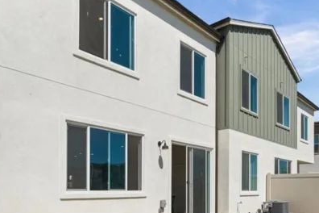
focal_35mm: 34
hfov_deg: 55.6
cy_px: 180
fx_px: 301
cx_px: 136
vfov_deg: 37.1
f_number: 9
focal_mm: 16
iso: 100
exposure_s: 1/640
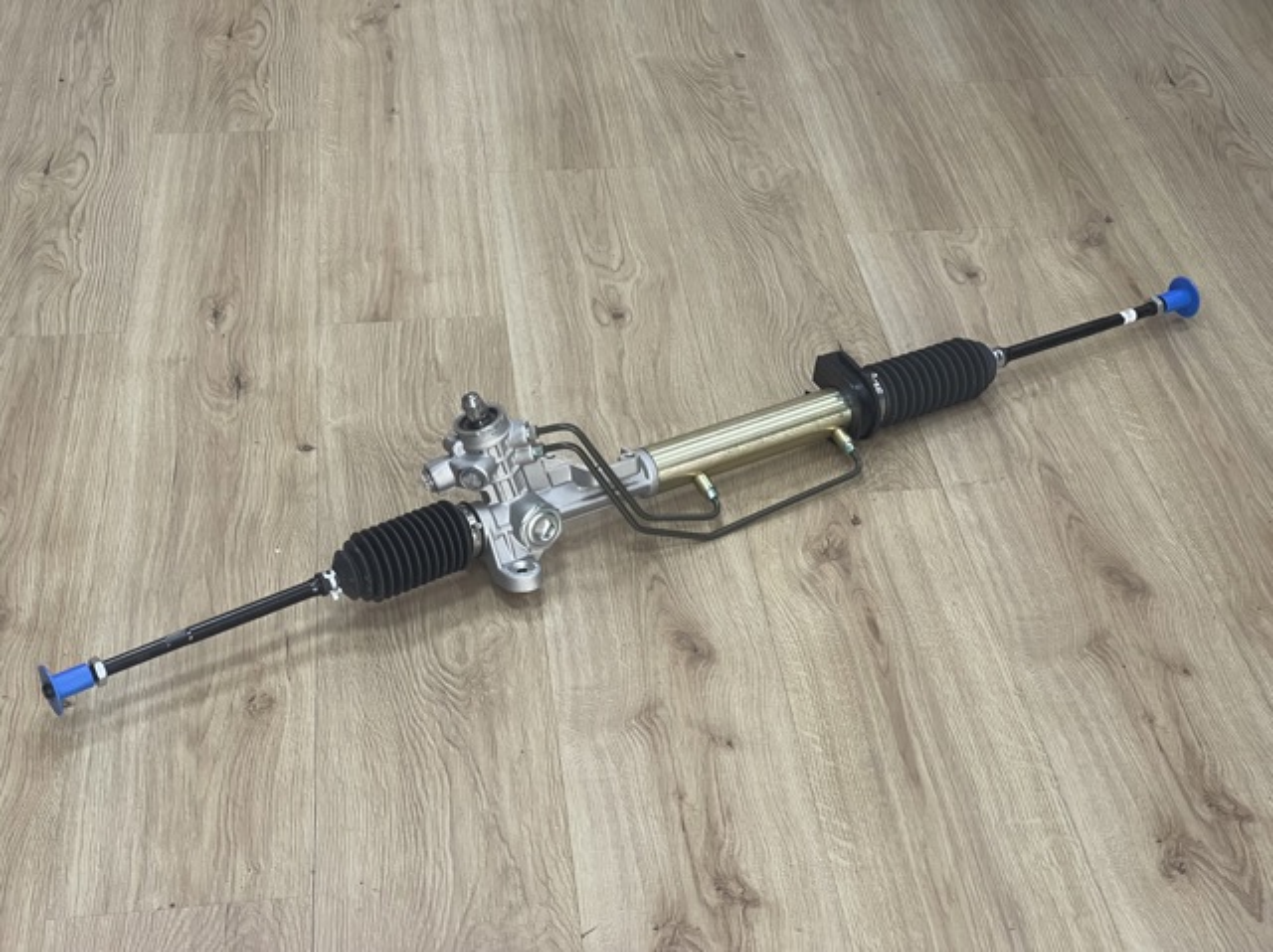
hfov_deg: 30.3
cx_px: 636
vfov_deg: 22.9
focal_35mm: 64
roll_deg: +0.3
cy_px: 476
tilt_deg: -33.9
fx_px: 2352
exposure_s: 1/60
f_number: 2.2
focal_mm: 7.5
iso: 320
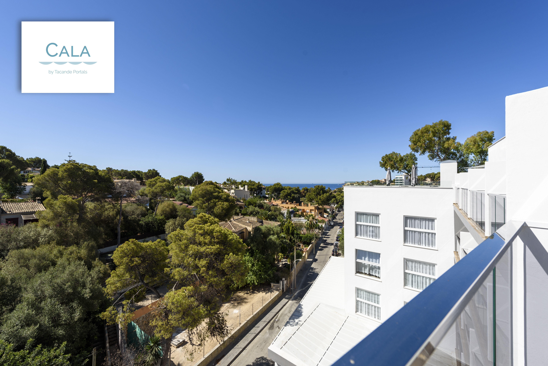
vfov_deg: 81.3
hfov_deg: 104.2
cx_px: 274
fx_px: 213
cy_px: 183
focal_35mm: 14
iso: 100
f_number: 8
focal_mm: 14
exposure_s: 1/500
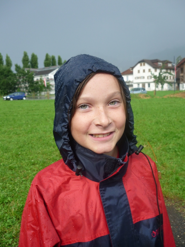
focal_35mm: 33
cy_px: 124
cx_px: 92
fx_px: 235
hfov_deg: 42.9
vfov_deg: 55.4
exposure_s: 1/250
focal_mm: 5.5
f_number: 2.8
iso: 80
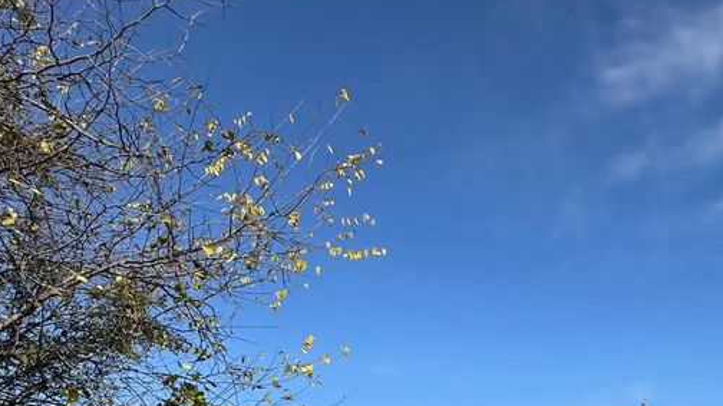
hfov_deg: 60.8
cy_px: 445
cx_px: 496
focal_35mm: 31
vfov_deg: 33.1
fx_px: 594
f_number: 2.2
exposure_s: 1/3106
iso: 50
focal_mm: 2.22
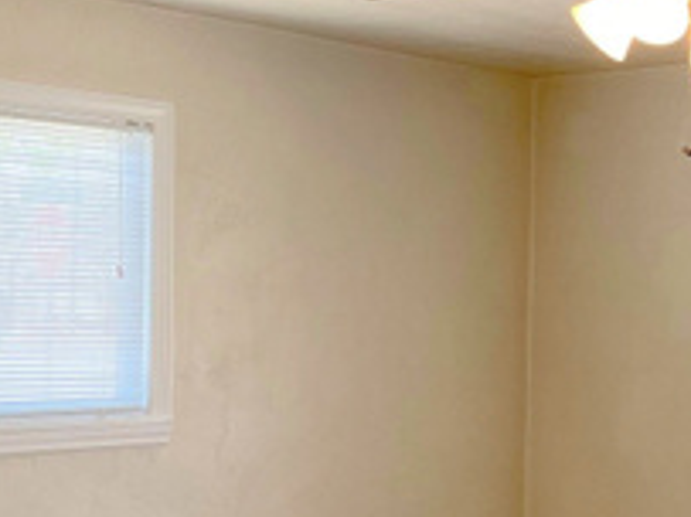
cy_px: 333
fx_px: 1636
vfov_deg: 17.9
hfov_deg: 23.4
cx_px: 592
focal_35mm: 82
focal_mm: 4.25
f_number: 1.8
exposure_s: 1/120
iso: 40
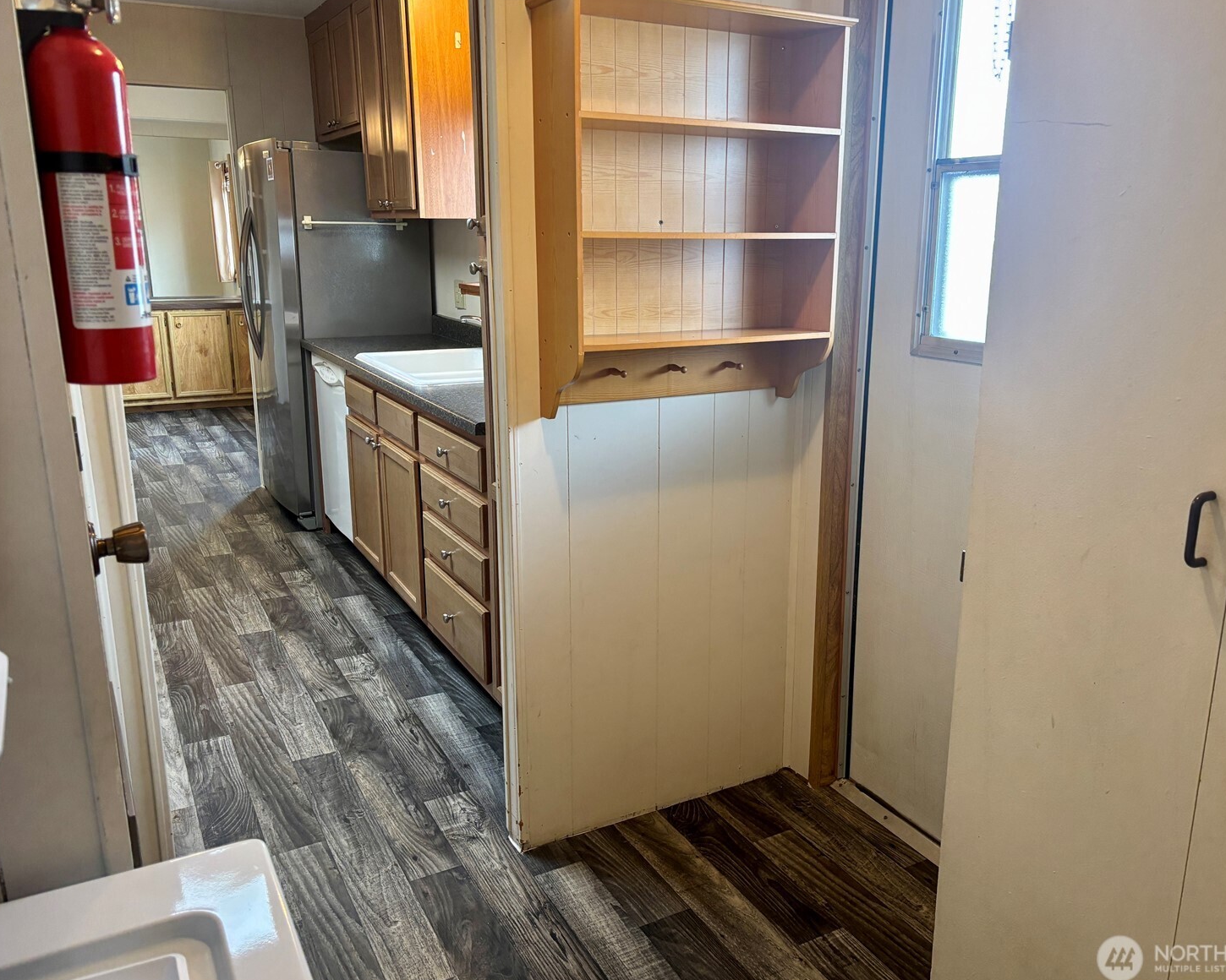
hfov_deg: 62.2
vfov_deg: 51.5
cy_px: 486
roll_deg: -0.4
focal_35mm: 28
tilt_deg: -14.1
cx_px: 640
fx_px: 1016
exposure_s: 1/60
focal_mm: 5.96
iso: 200
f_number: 1.6
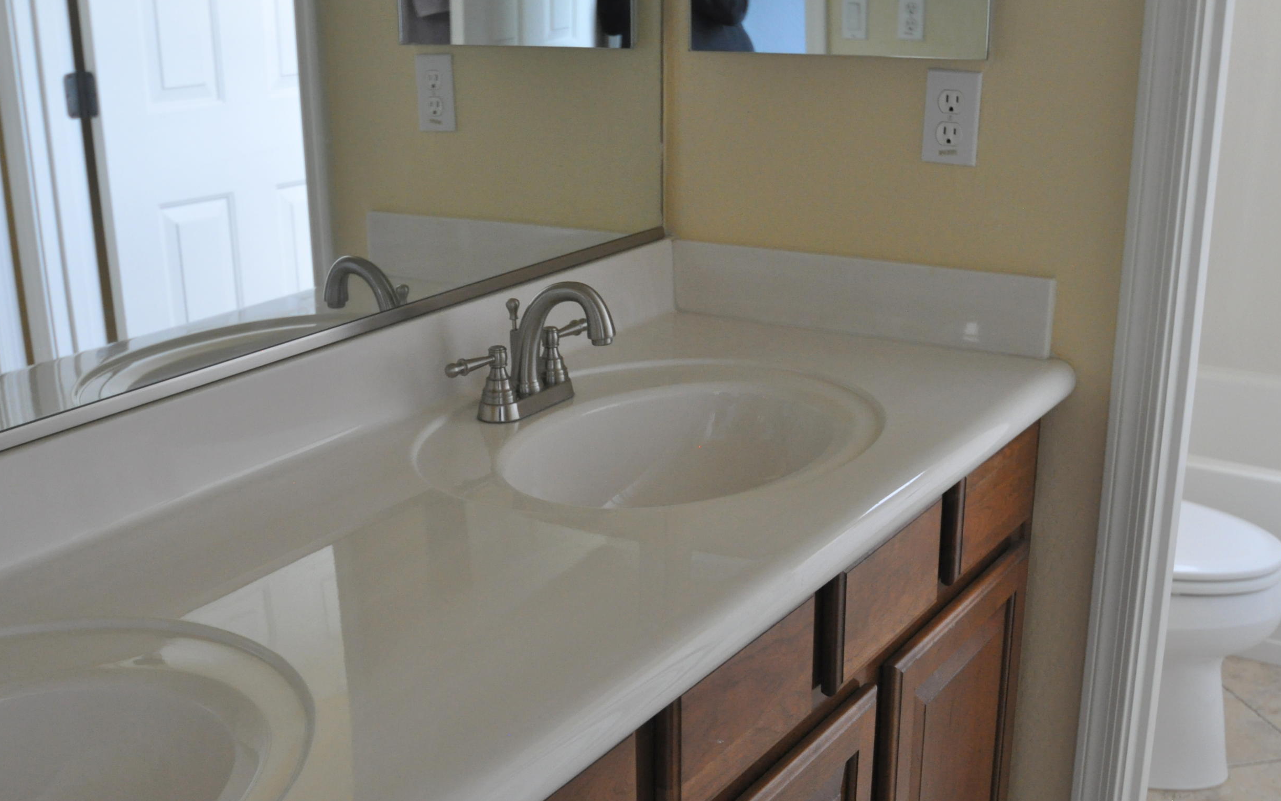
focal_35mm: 45
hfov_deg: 44.3
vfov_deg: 28.5
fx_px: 1571
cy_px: 490
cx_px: 579
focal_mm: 24
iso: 1000
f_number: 4.5
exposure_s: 1/50
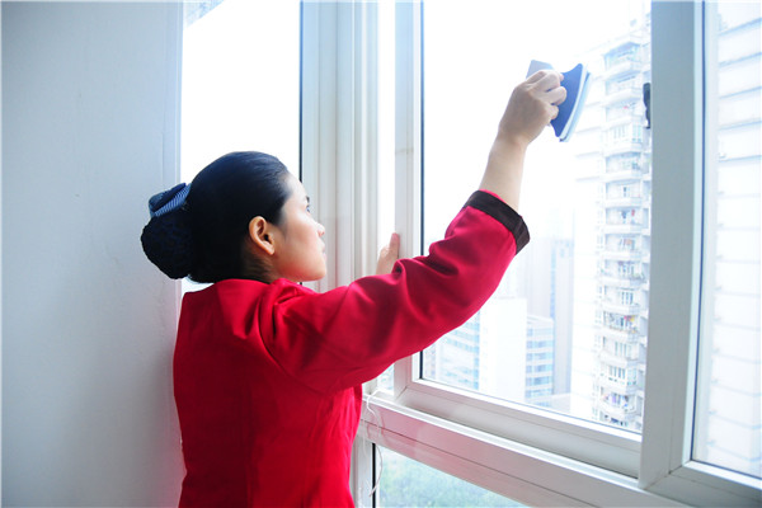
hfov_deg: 67.4
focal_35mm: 27
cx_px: 381
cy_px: 254
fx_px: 571
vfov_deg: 47.9
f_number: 3.5
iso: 800
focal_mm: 18
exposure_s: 1/30
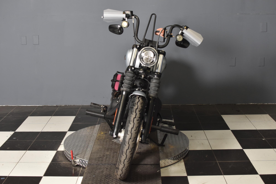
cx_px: 138
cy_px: 92
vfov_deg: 25.7
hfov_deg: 37.9
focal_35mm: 52
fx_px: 402
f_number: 4.5
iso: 800
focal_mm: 35
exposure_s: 1/160
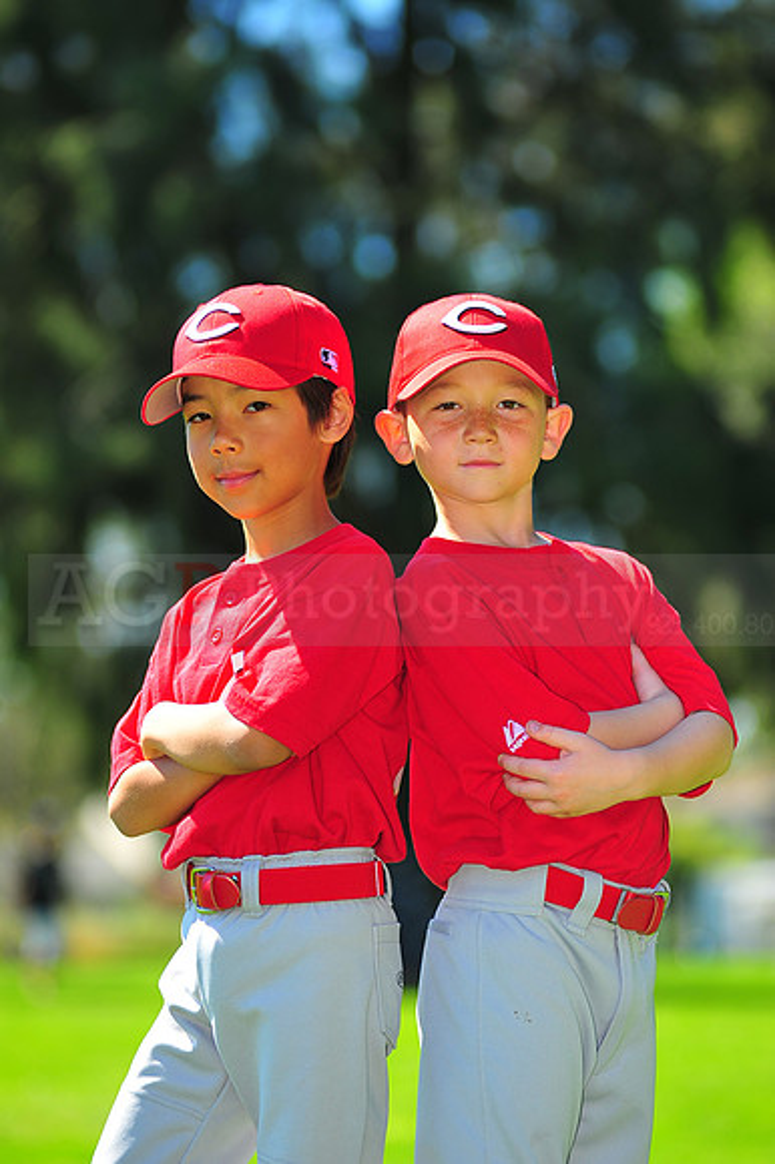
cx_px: 388
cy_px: 582
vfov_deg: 11.4
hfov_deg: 7.6
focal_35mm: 180
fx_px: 5819
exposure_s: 1/640
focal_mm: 180
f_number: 4.5
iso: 200
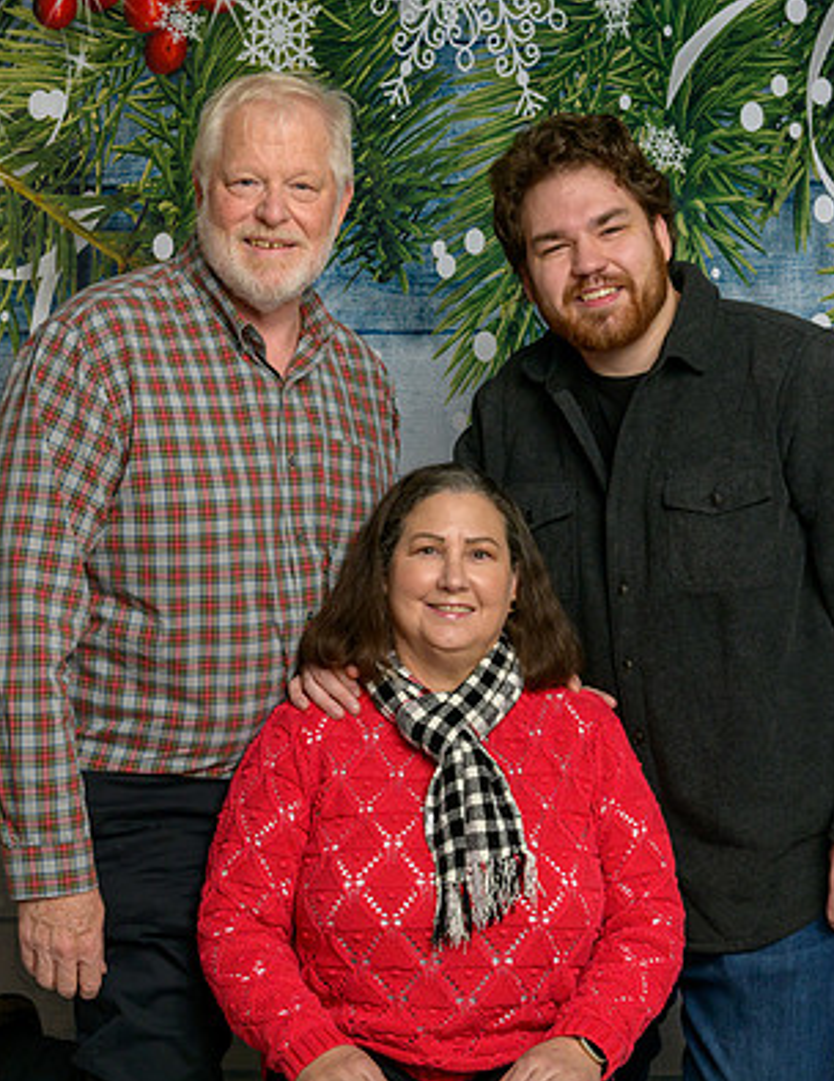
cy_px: 516
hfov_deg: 23.0
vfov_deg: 29.5
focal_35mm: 65
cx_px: 381
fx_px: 2051
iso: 400
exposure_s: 1/125
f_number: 10
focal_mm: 38
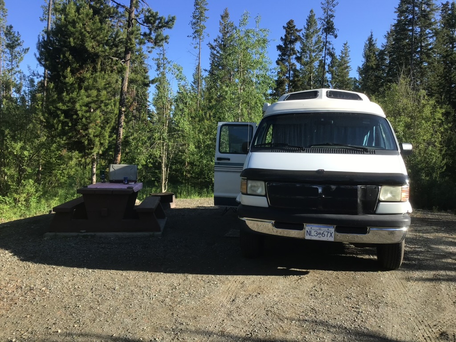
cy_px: 171
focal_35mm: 31
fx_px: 408
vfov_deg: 45.4
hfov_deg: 58.4
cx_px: 228
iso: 25
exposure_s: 1/418
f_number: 2.4
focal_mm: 3.3
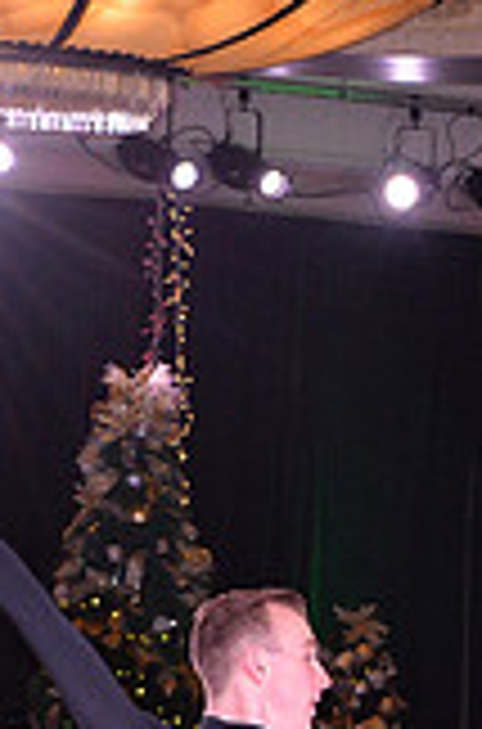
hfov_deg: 5.4
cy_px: 958
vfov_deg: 8.1
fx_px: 5073
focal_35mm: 251
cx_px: 669
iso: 2000
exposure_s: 1/250
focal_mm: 70
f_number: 6.3
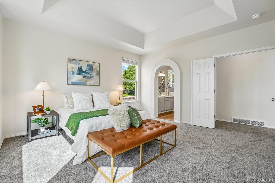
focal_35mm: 15
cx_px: 138
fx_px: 115
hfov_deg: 100.4
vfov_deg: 77.3
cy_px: 92
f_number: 8
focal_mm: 10
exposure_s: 1/125
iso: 400
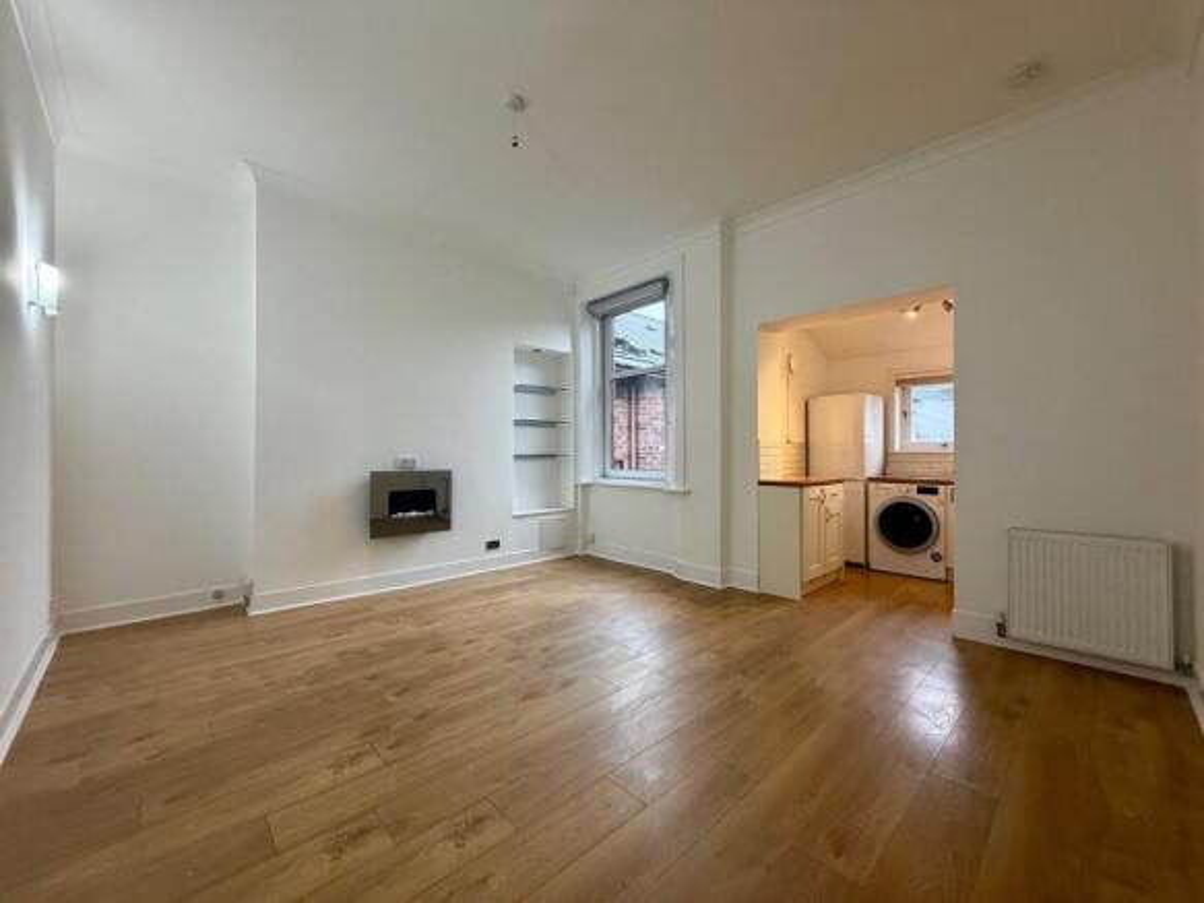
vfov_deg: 85.7
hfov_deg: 102.1
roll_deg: +0.4
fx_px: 487
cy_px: 452
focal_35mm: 14
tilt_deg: +0.3
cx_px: 602
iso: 320
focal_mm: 2.22
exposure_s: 1/50
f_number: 2.2
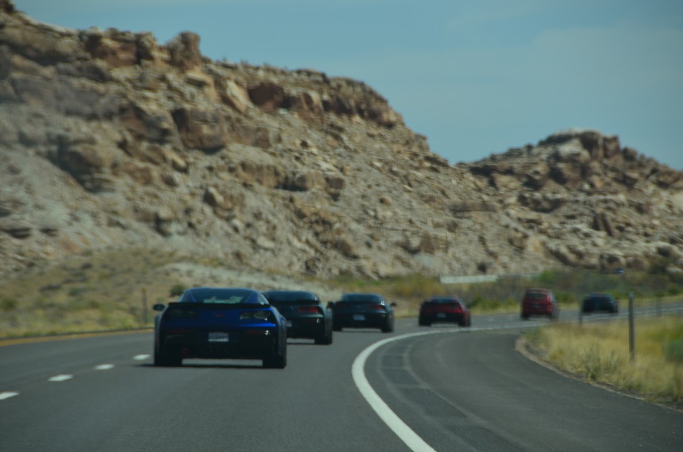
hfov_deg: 8.1
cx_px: 342
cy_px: 226
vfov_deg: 5.4
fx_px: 4827
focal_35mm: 255
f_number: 8
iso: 200
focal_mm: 170
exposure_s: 1/1000
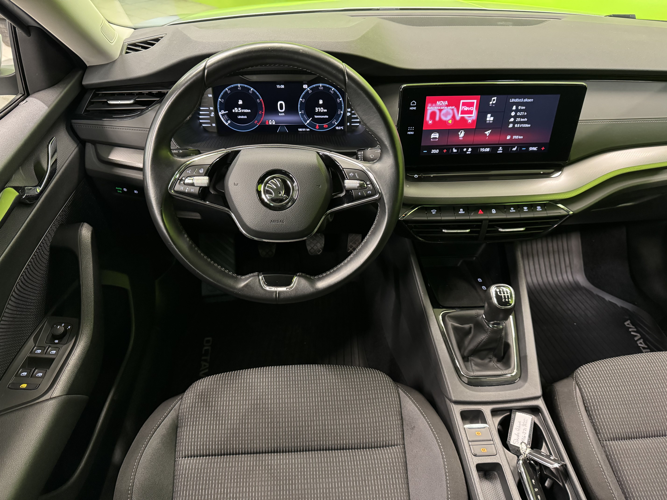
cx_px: 334
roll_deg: -0.1
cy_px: 250
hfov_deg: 71.6
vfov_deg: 56.8
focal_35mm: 24
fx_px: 462
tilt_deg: -38.2
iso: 1000
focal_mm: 6.76
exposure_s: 1/38
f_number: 1.78
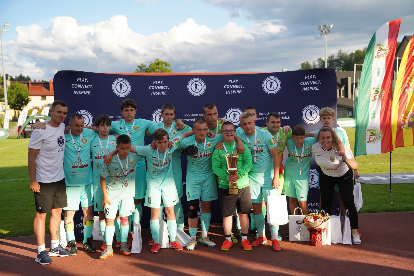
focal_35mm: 44
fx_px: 506
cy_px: 138
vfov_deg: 30.5
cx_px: 207
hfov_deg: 44.5
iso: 500
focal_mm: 44
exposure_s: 1/1600
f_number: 3.5
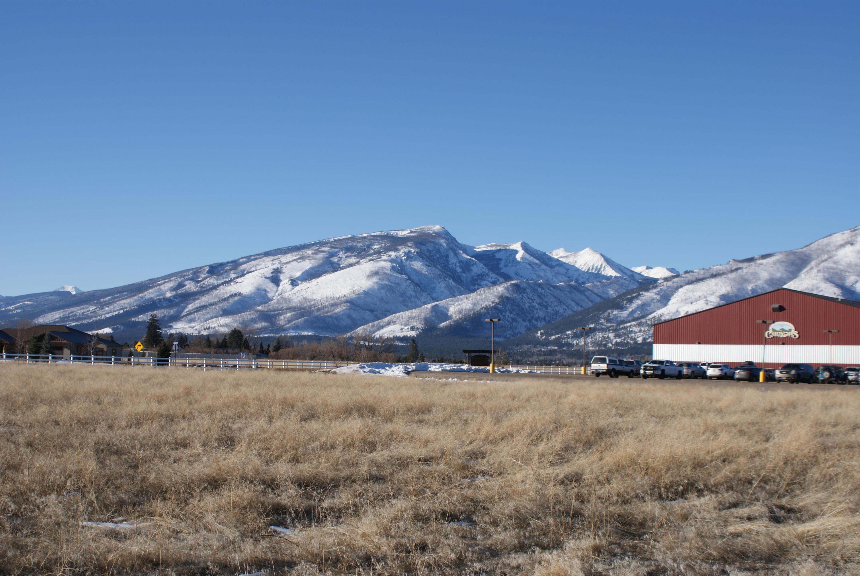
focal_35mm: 45
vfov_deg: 29.9
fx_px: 1076
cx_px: 430
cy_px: 288
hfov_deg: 43.6
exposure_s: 1/320
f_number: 9
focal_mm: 30
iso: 100
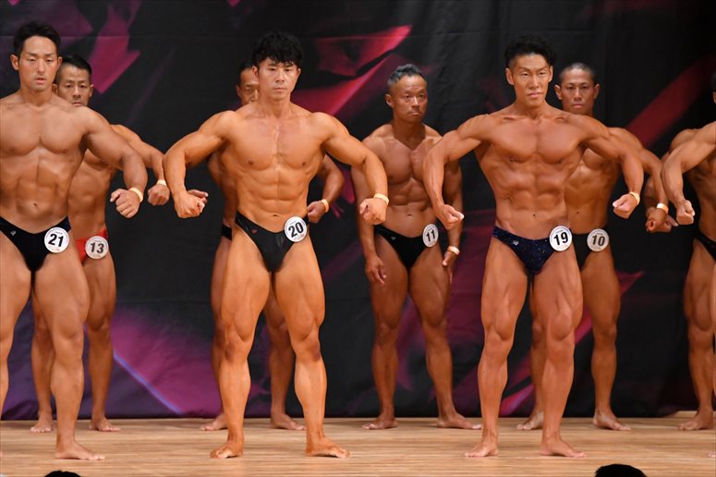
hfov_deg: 6.9
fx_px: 5964
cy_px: 238
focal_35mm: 300
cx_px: 358
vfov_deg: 4.6
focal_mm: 200
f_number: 5.6
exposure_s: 1/400
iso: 5000
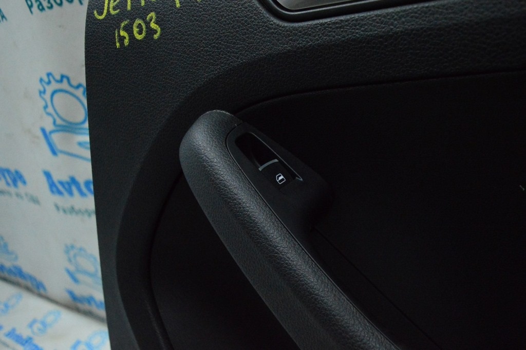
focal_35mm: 33
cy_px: 175
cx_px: 263
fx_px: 482
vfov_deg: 39.9
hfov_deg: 57.3
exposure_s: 1/1000
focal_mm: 22
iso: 6400
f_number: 4
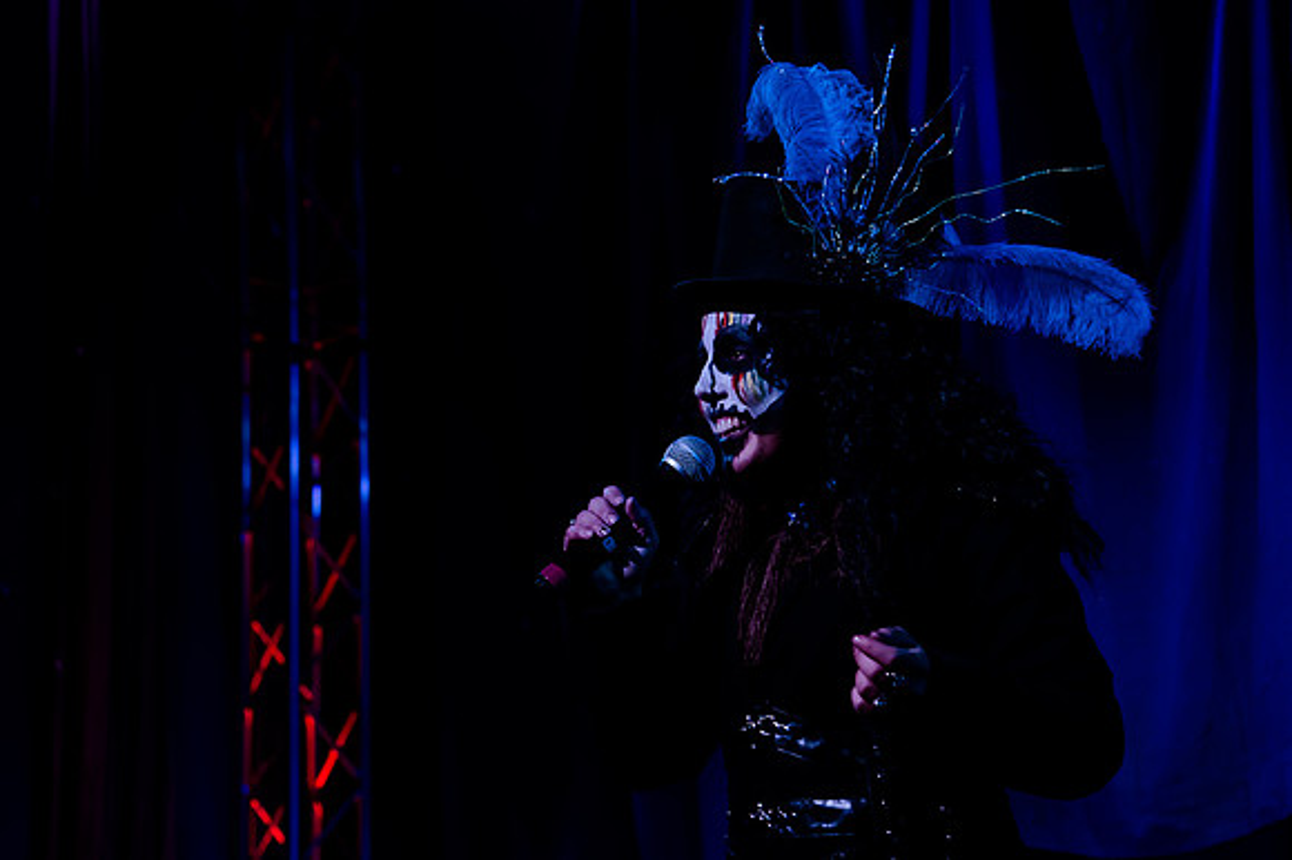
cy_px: 506
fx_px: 3302
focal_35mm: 92
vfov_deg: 14.8
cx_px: 493
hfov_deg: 22.1
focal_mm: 65
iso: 4000
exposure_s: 1/125
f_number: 4
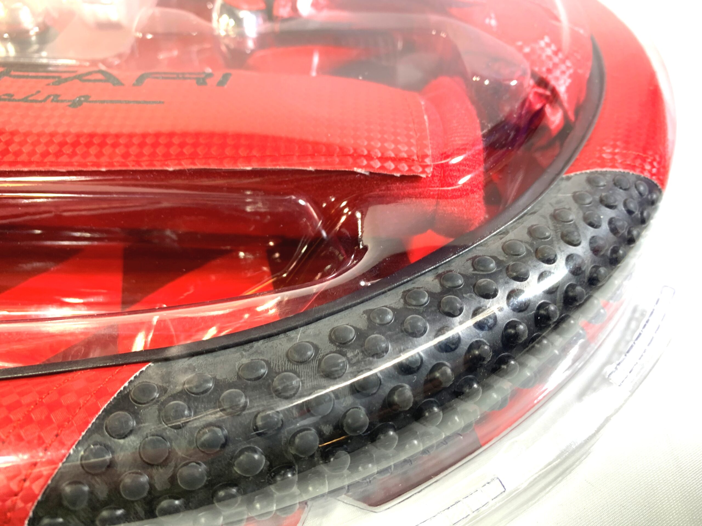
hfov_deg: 67.3
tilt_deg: -44.8
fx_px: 527
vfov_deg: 53.1
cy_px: 263
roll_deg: -0.8
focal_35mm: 26
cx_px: 351
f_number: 1.8
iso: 64
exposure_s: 1/100
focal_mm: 4.25
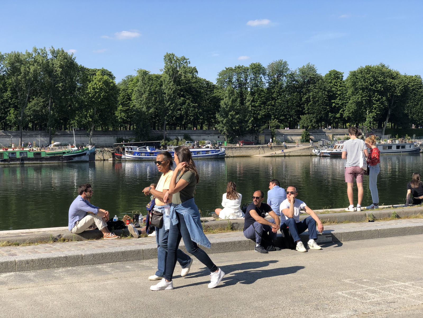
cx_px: 212
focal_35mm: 52
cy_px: 159
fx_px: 635
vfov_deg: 28.0
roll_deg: +0.9
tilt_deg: -1.6
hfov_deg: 36.8
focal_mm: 6
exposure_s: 1/800
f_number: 2.4
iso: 16
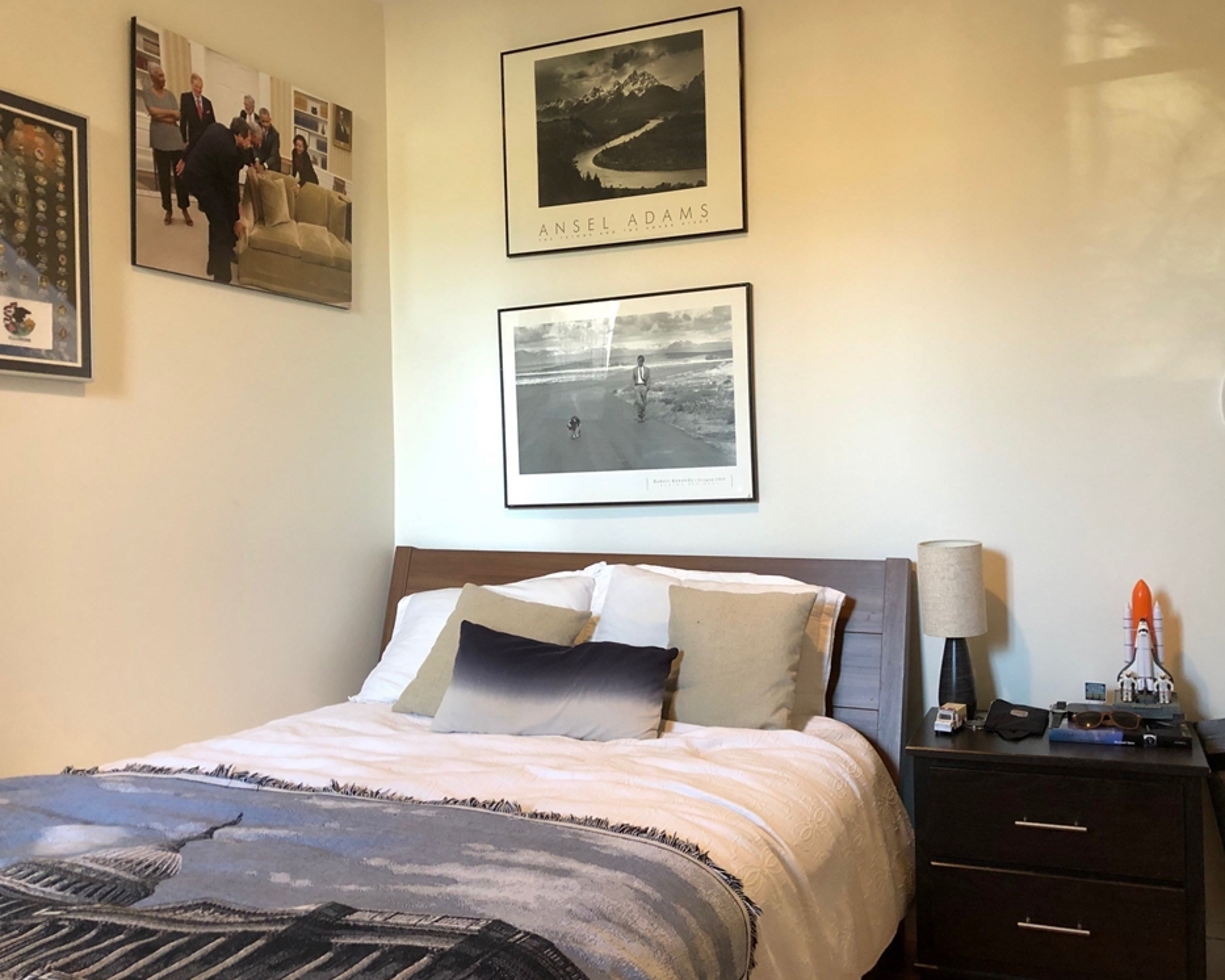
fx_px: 1087
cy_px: 489
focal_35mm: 30
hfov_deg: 58.7
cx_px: 650
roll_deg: +1.7
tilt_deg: -1.0
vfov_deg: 48.5
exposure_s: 1/15
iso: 80
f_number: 1.8
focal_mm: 4
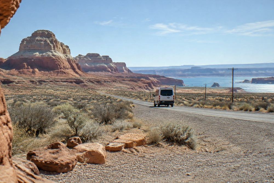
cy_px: 92
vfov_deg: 33.4
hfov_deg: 48.5
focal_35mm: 40
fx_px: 304
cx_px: 137
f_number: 11
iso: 100
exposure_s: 1/125
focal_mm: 40
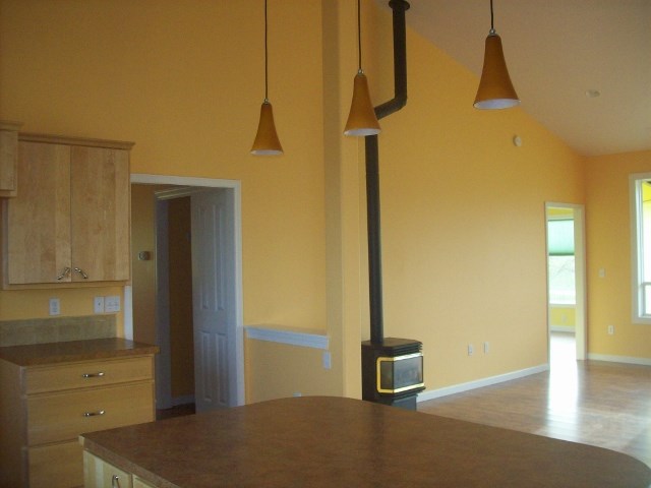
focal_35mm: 36
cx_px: 326
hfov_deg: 51.4
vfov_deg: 39.7
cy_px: 244
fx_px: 677
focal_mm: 6
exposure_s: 1/69.2
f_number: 2.7
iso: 200
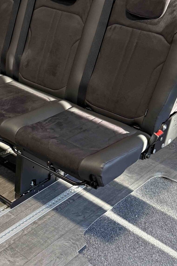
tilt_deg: -31.5
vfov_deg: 35.6
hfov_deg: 23.2
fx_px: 413
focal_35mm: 56
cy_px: 154
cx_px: 0
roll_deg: -2.7
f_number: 1.78
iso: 200
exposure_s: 1/64
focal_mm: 6.76
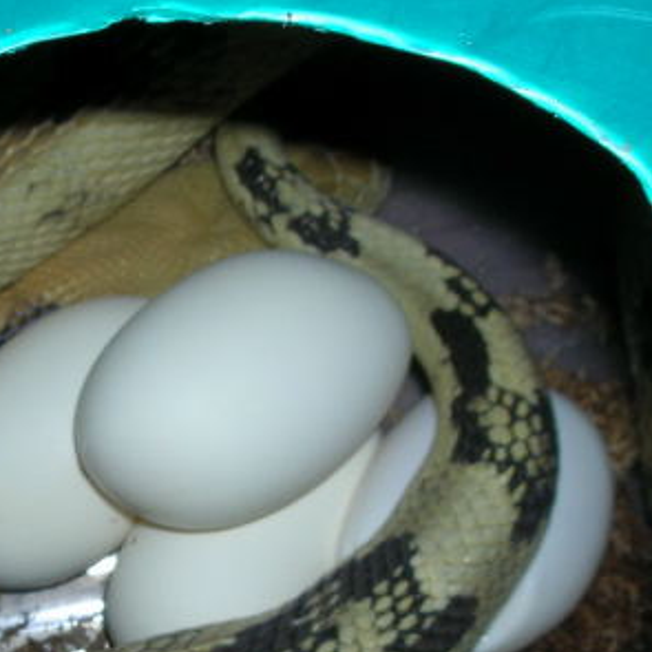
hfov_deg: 14.5
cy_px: 568
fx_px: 2557
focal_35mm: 120
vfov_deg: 14.4
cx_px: 192
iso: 50
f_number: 5.6
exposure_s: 1/60.1
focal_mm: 8.4
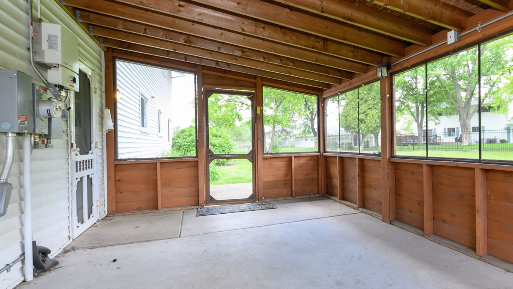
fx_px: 258
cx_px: 307
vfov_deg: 58.3
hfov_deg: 88.5
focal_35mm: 19
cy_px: 141
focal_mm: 10
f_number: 8
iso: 320
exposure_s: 1/15
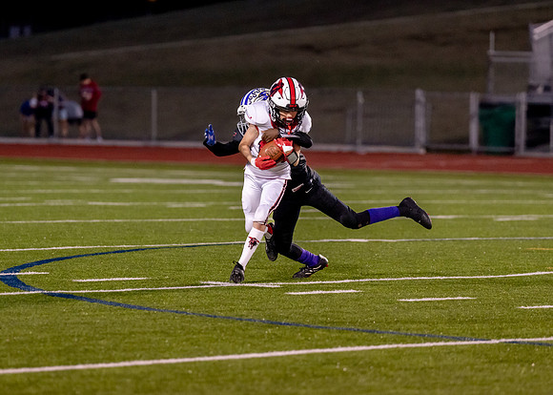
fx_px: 3976
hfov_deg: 8.0
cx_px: 263
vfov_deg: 5.7
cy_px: 194
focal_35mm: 253
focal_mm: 158
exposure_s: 1/1000
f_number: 2.8
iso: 1600
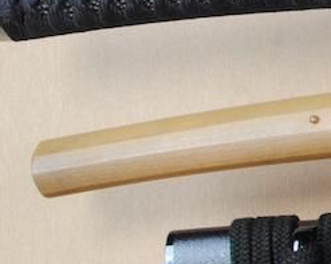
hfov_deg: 10.2
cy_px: 31
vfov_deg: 9.6
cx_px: 850
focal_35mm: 160
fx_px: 1566
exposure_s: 1/2
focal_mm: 20
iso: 400
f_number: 11
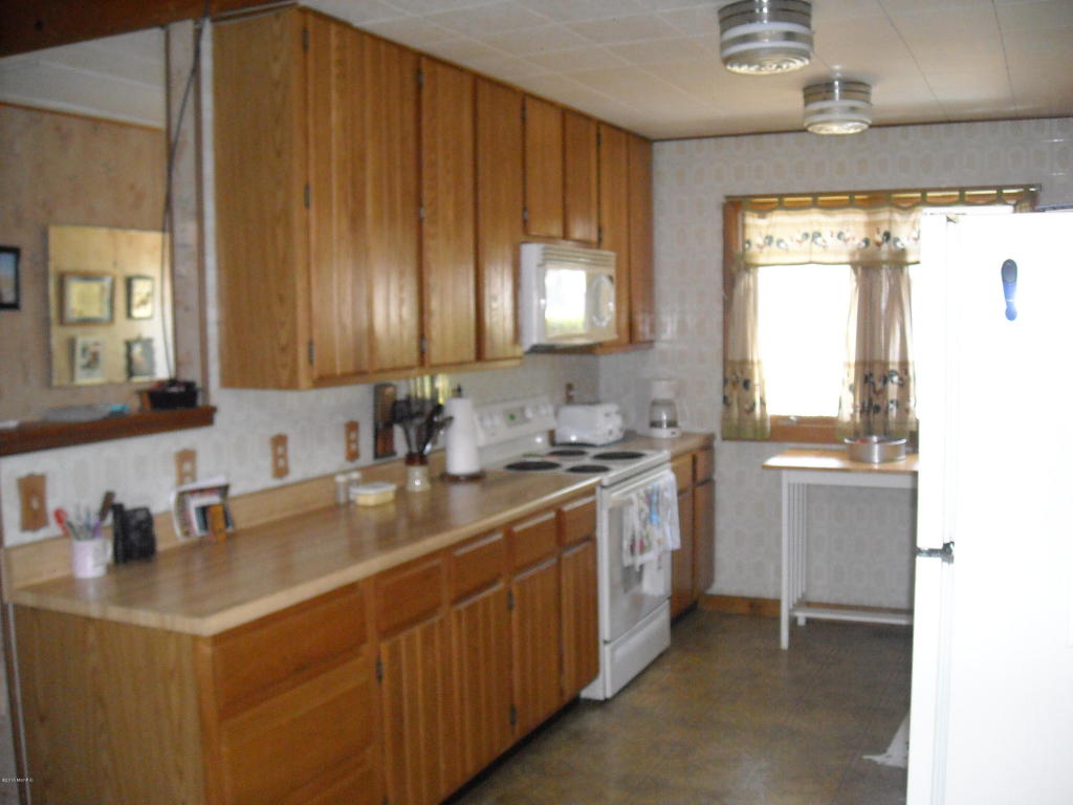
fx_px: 1085
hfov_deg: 52.6
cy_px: 402
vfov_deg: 40.7
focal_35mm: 35
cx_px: 536
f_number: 2.8
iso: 400
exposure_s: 1/60
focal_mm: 5.7
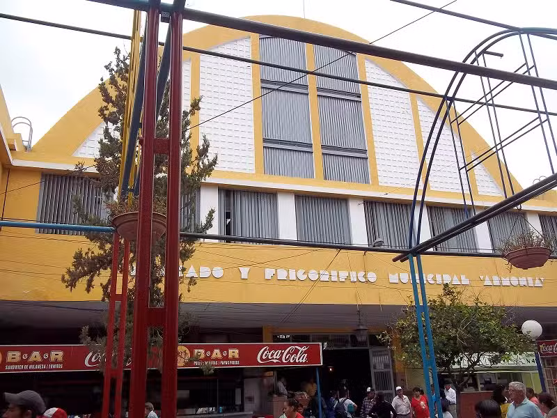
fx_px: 515
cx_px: 278
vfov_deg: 44.2
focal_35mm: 32
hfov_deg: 56.8
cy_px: 209
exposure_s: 1/250
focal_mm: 5.7
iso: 80
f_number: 5.5
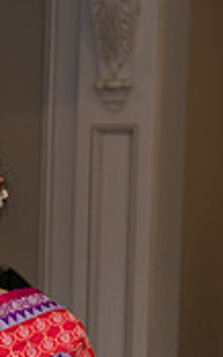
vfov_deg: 10.2
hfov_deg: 6.1
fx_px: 1980
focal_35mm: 204
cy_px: 319
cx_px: -358
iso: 1000
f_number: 6.3
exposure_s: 1/125
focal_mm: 60
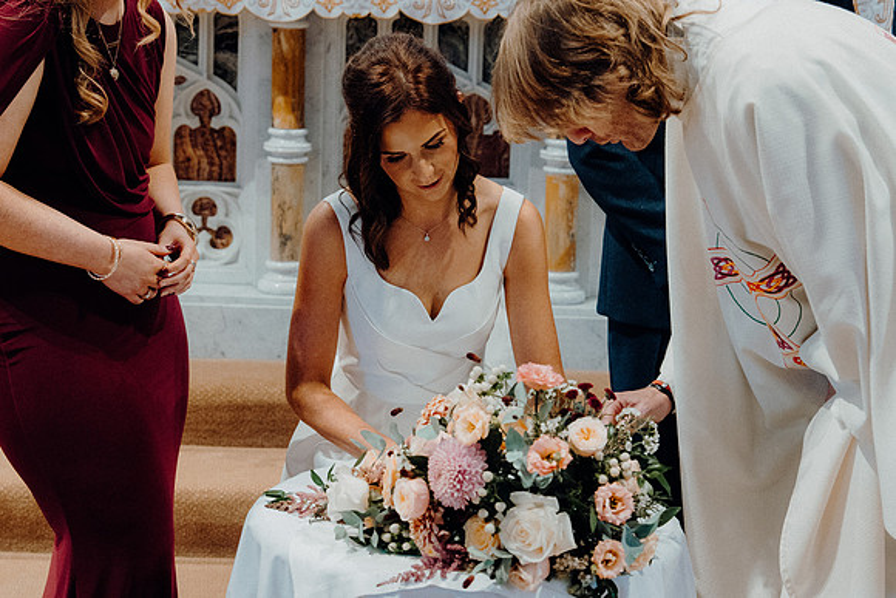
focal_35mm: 81
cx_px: 448
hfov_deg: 25.1
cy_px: 299
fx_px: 2016
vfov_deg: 16.9
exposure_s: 1/160
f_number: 3.5
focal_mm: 54
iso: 3200
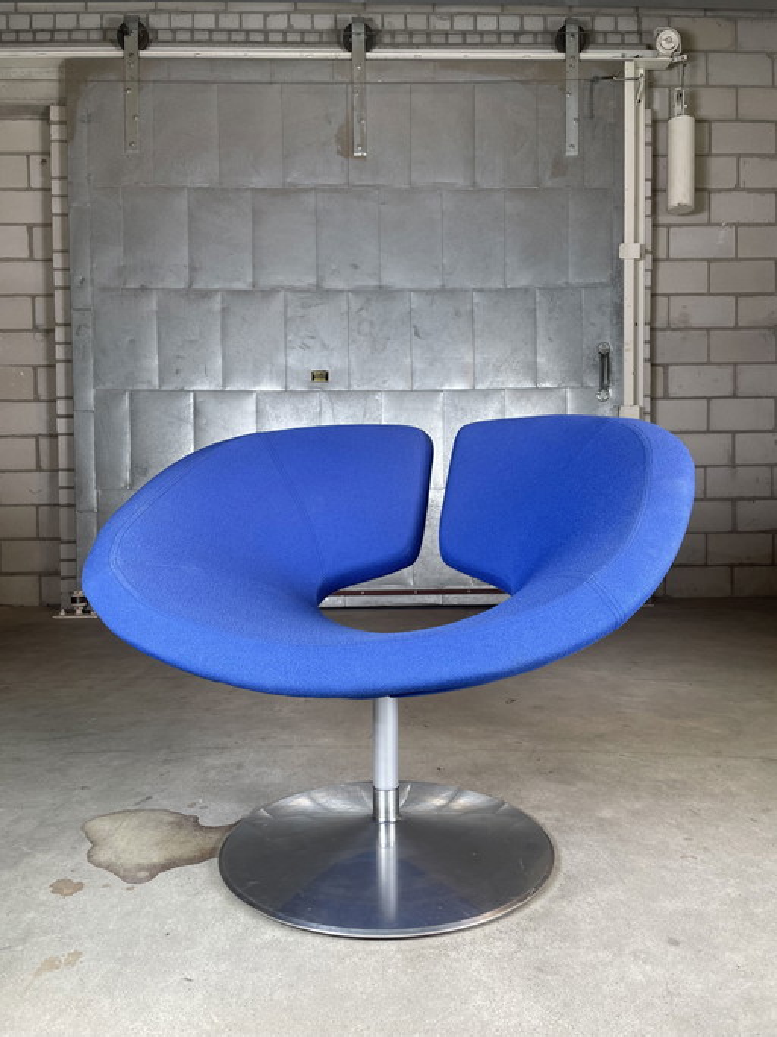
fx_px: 778
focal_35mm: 26
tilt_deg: -1.0
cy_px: 518
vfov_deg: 67.3
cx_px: 388
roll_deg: +1.2
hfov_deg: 53.0
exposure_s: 1/100
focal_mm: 4.2
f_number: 1.6
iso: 64
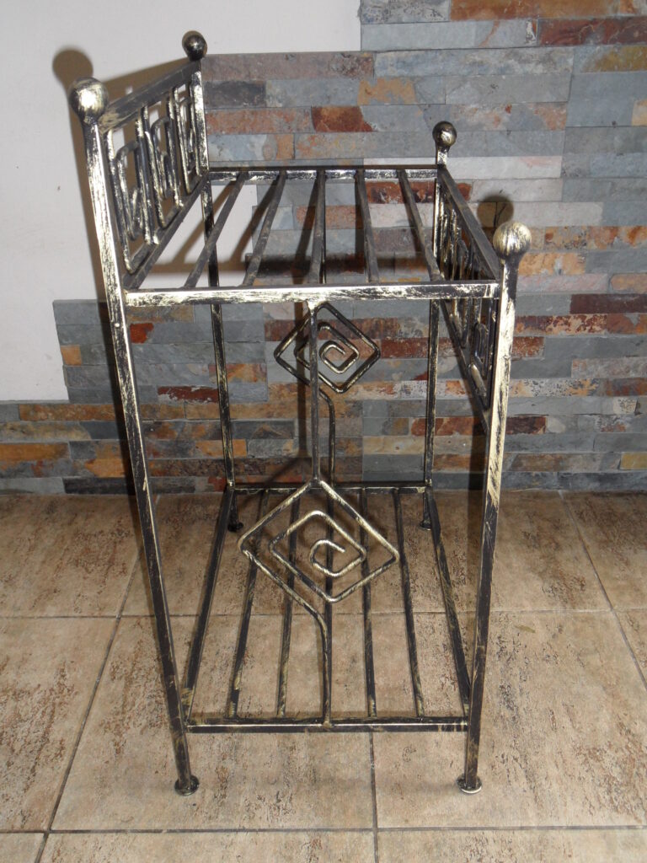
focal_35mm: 32
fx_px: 797
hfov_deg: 44.2
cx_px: 324
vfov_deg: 56.8
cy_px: 432
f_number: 3.4
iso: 200
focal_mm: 5.3
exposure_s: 1/30
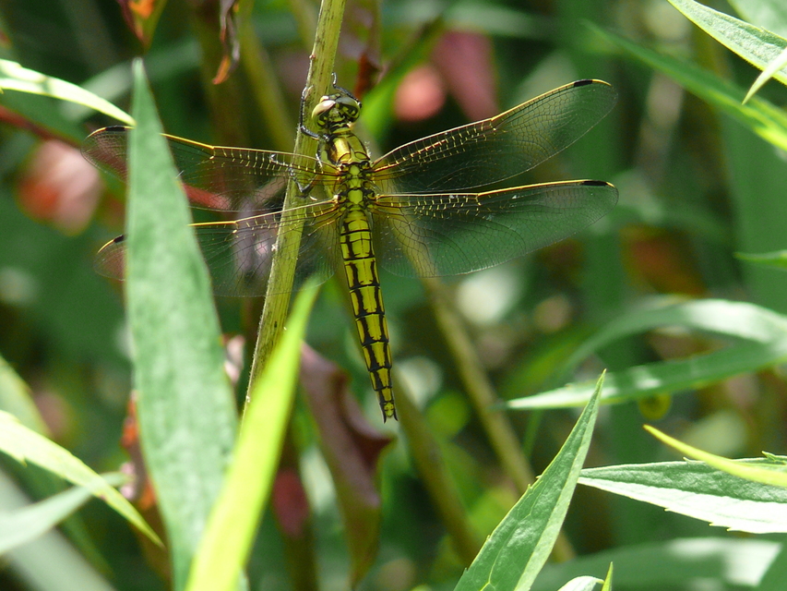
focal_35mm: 639
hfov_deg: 3.1
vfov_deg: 2.3
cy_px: 296
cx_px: 394
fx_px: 14530
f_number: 4.5
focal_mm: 75.9
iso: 100
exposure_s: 1/200
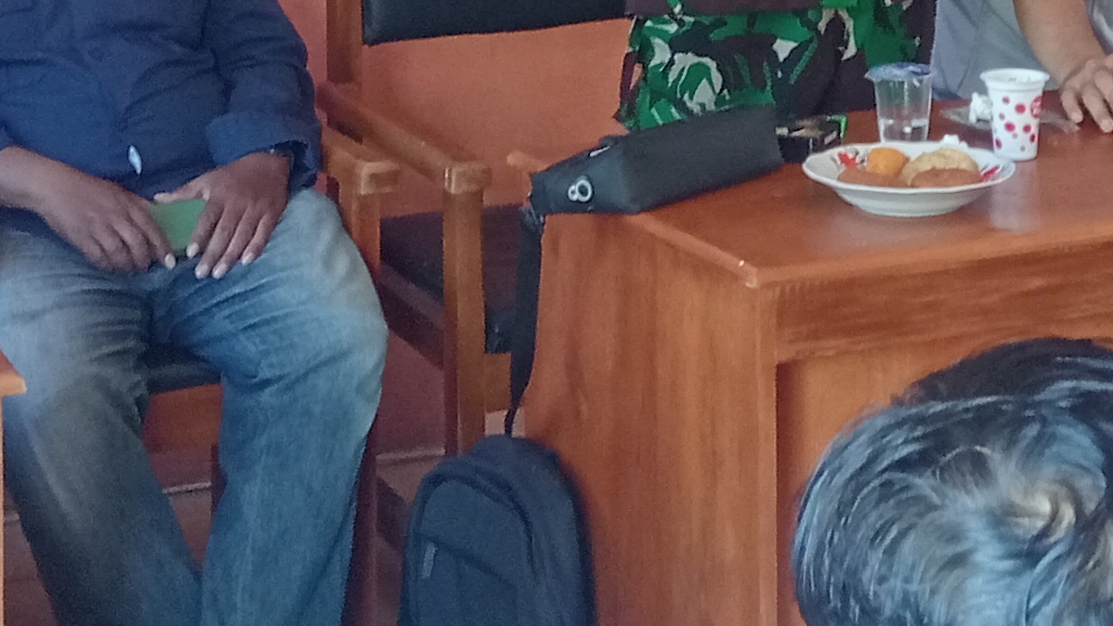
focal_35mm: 104
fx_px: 3069
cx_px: 801
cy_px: -451
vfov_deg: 11.0
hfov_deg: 20.4
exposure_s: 1/33.3
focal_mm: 3.98
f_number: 1.8
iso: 614
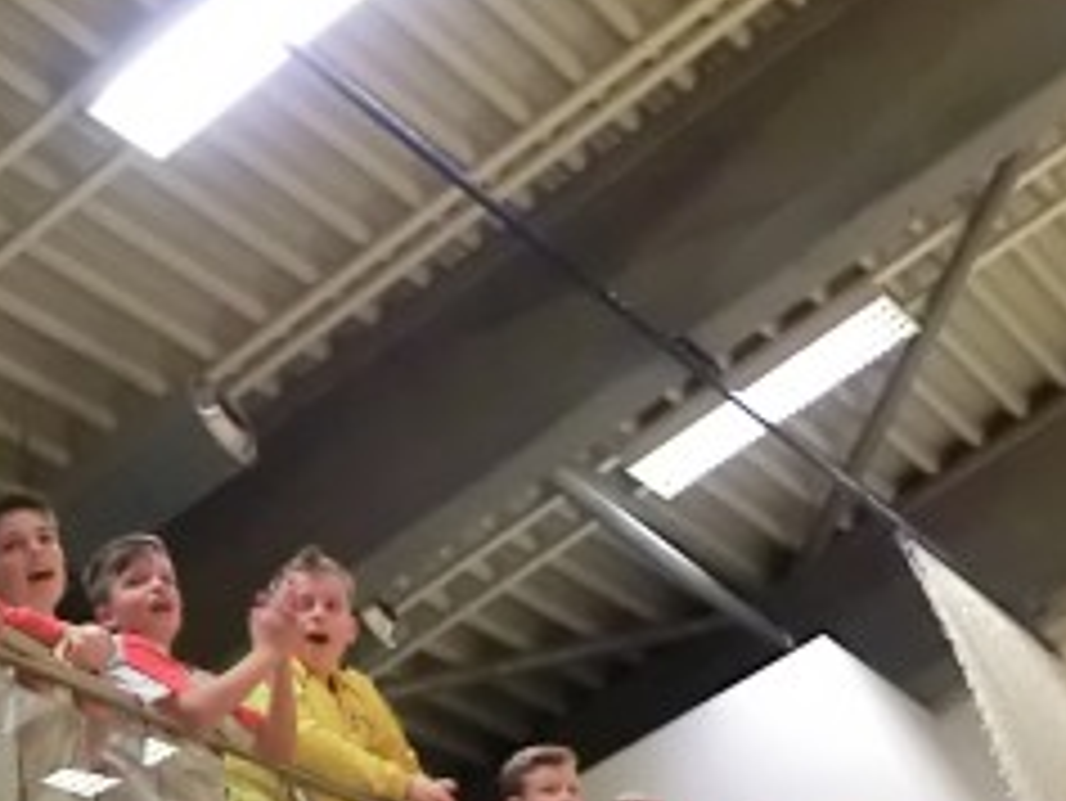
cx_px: -351
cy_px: 364
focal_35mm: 100
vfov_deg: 14.8
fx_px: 3081
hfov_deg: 18.2
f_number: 3.9
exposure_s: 1/50
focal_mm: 6.61
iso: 800
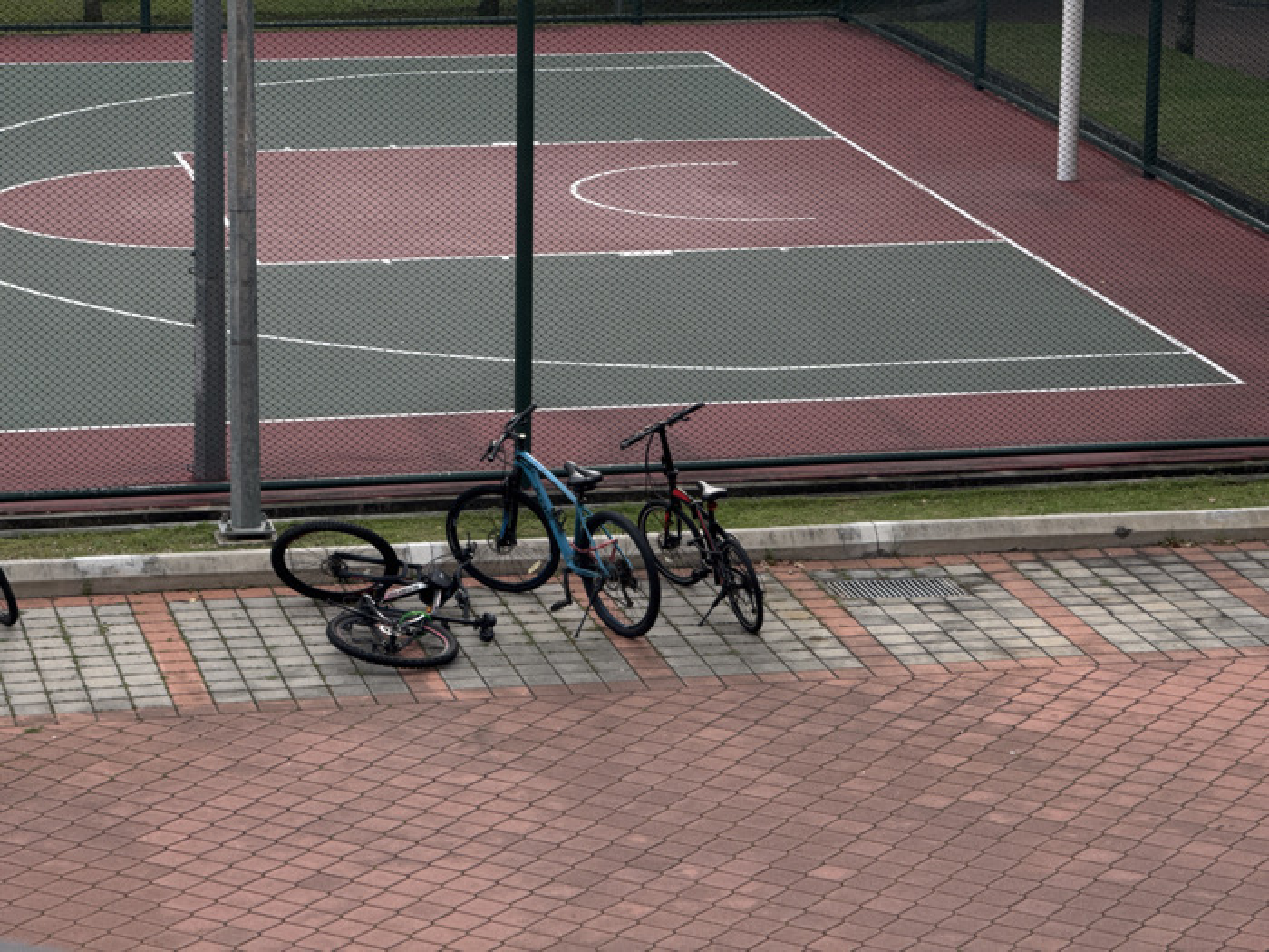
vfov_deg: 12.3
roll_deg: +0.7
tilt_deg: -13.5
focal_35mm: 120
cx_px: 634
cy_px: 476
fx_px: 4399
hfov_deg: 16.4
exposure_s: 1/328
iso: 50
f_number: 2.8
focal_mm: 15.66
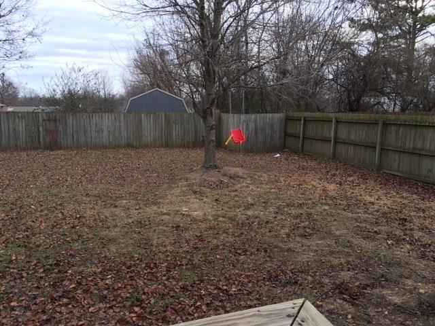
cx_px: 218
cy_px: 163
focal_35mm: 29
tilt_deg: -8.8
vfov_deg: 48.2
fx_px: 364
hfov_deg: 61.7
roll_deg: +0.1
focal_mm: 4.15
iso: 25
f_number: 2.2
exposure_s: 1/176
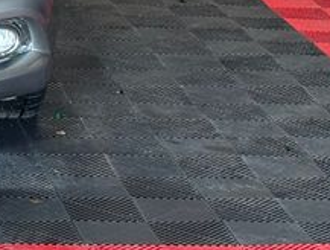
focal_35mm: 228
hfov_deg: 8.3
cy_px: -262
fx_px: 2180
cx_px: -270
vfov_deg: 6.4
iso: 40
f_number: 1.6
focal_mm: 5.96
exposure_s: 1/170
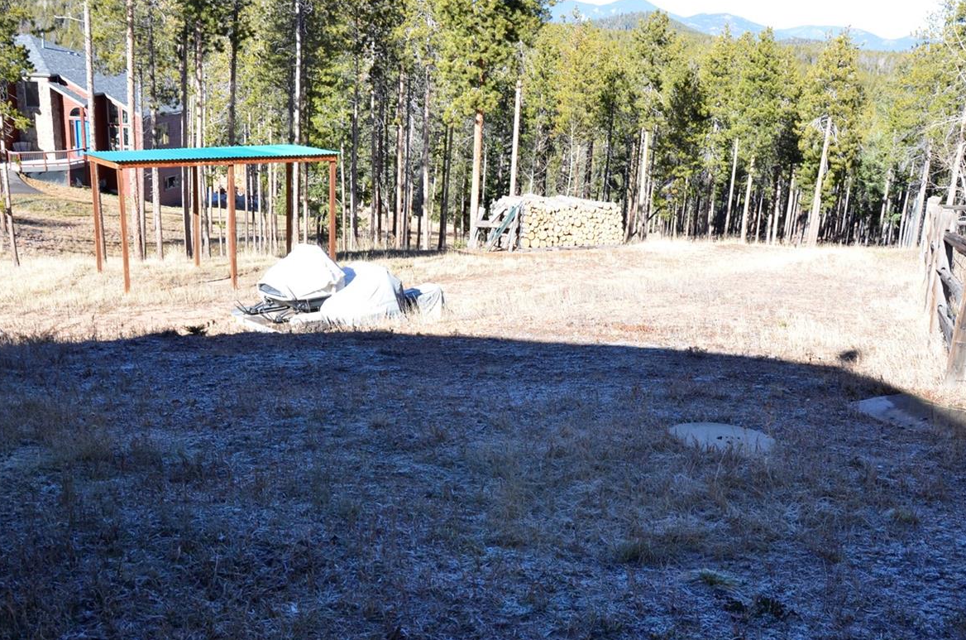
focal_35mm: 37
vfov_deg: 35.7
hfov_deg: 52.0
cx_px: 493
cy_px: 374
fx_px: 991
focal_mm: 18
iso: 200
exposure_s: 1/200
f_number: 7.1
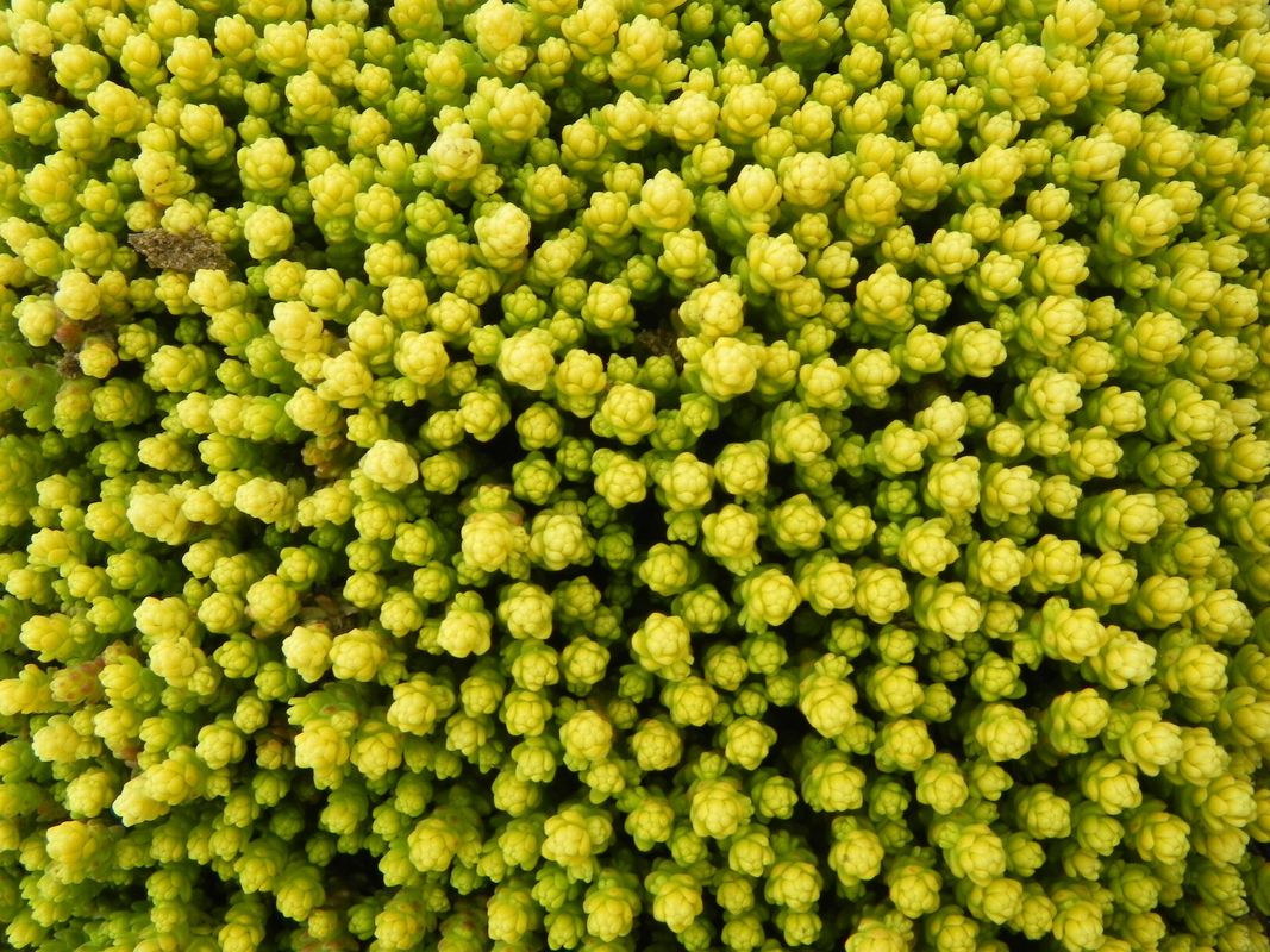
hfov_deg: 55.4
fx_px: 1211
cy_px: 476
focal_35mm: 33
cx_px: 635
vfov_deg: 42.9
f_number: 6.3
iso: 200
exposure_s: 1/160
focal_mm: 5.9
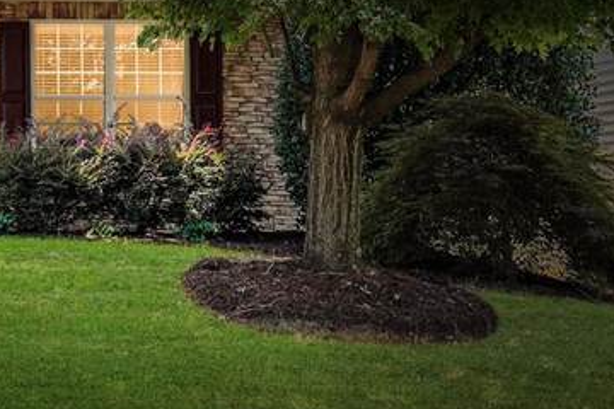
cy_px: -74
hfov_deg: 17.8
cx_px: -280
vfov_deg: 12.9
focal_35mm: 104
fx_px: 1772
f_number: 4.5
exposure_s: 1/640
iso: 100
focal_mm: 19.5
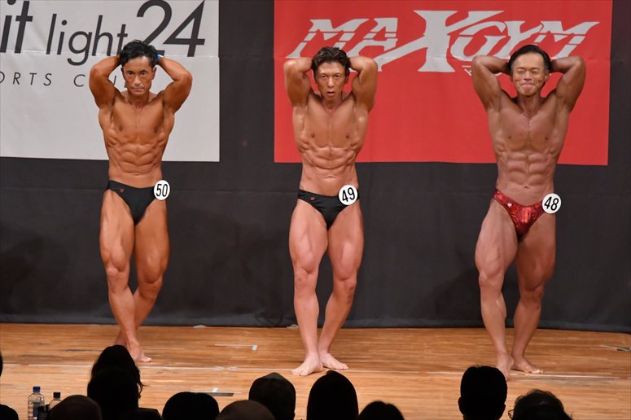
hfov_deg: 7.6
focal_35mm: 270
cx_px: 316
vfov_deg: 5.1
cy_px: 210
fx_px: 4730
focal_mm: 180
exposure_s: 1/400
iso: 7200
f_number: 5.6
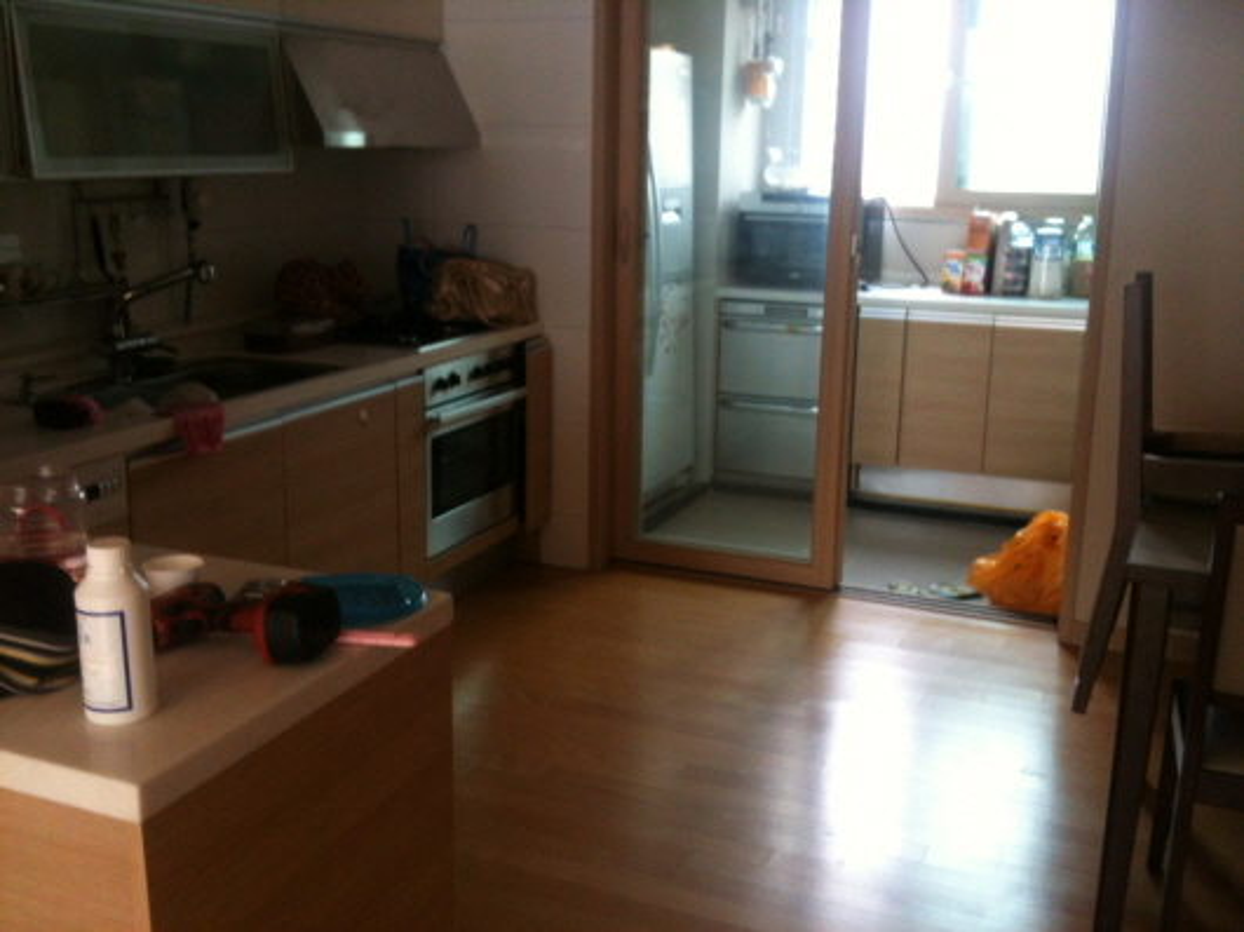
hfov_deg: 52.6
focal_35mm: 35
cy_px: 466
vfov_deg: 40.7
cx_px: 622
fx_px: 1257
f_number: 2.8
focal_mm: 3.85
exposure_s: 1/15
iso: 80
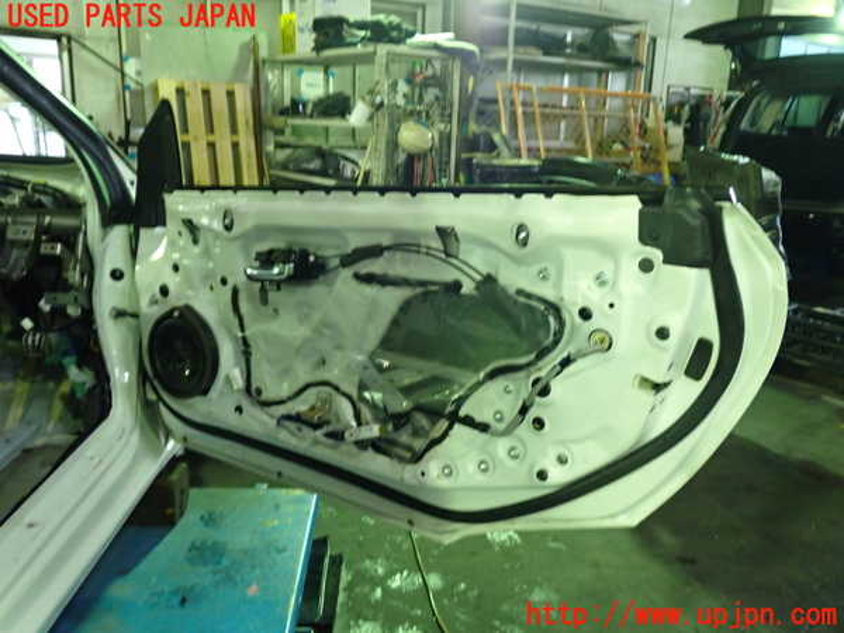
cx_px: 422
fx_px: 731
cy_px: 316
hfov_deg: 60.0
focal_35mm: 30
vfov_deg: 46.8
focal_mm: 5.4
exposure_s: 1/30
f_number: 2.3
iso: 640
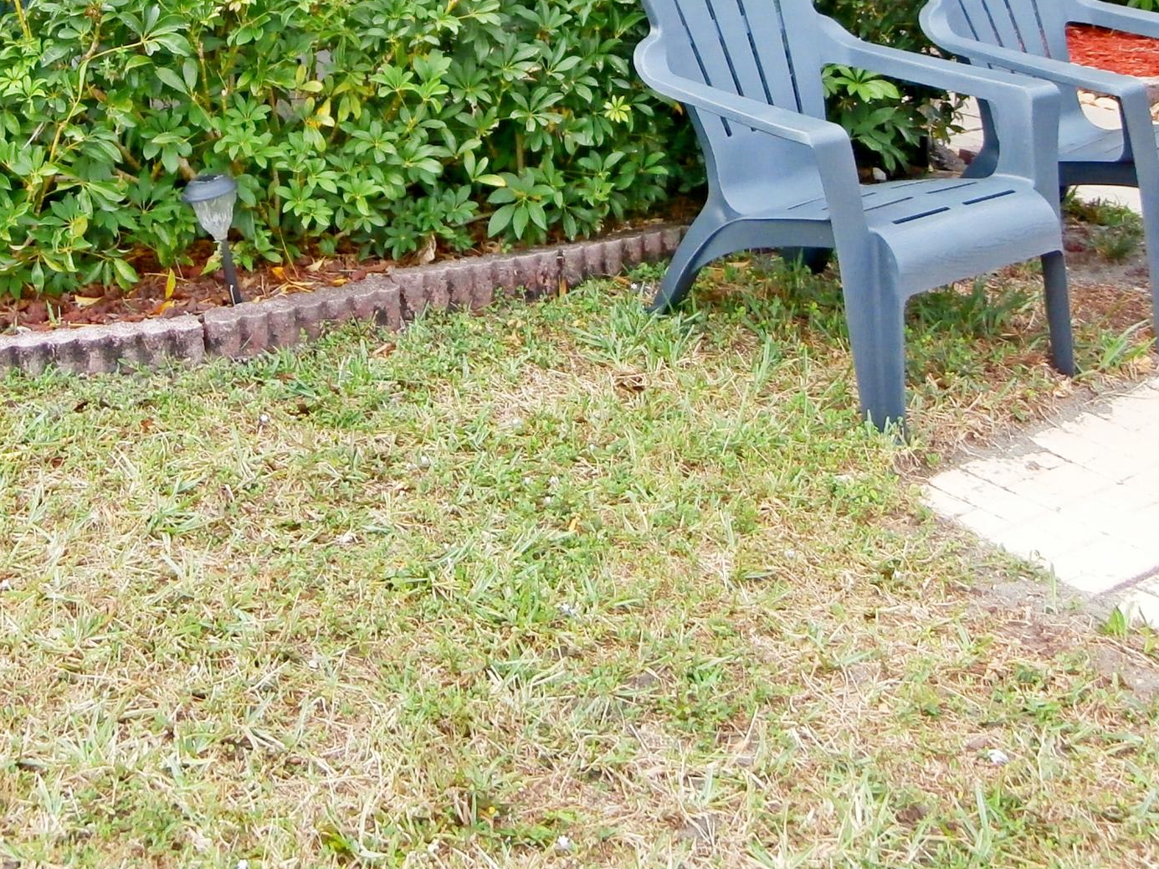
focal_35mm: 52
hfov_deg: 36.5
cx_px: 404
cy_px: -60
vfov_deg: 26.1
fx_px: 1741
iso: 100
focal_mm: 4.2
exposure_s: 1/320
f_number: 3
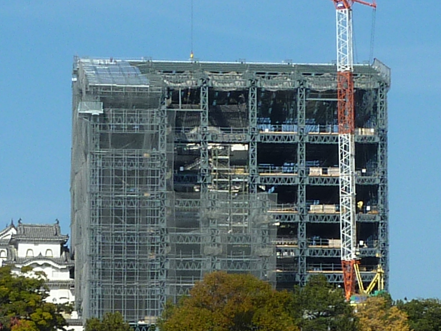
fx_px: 2675
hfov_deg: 9.4
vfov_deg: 7.1
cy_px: 184
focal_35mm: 210
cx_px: 239
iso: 80
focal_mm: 7.9
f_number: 5.6
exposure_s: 1/400
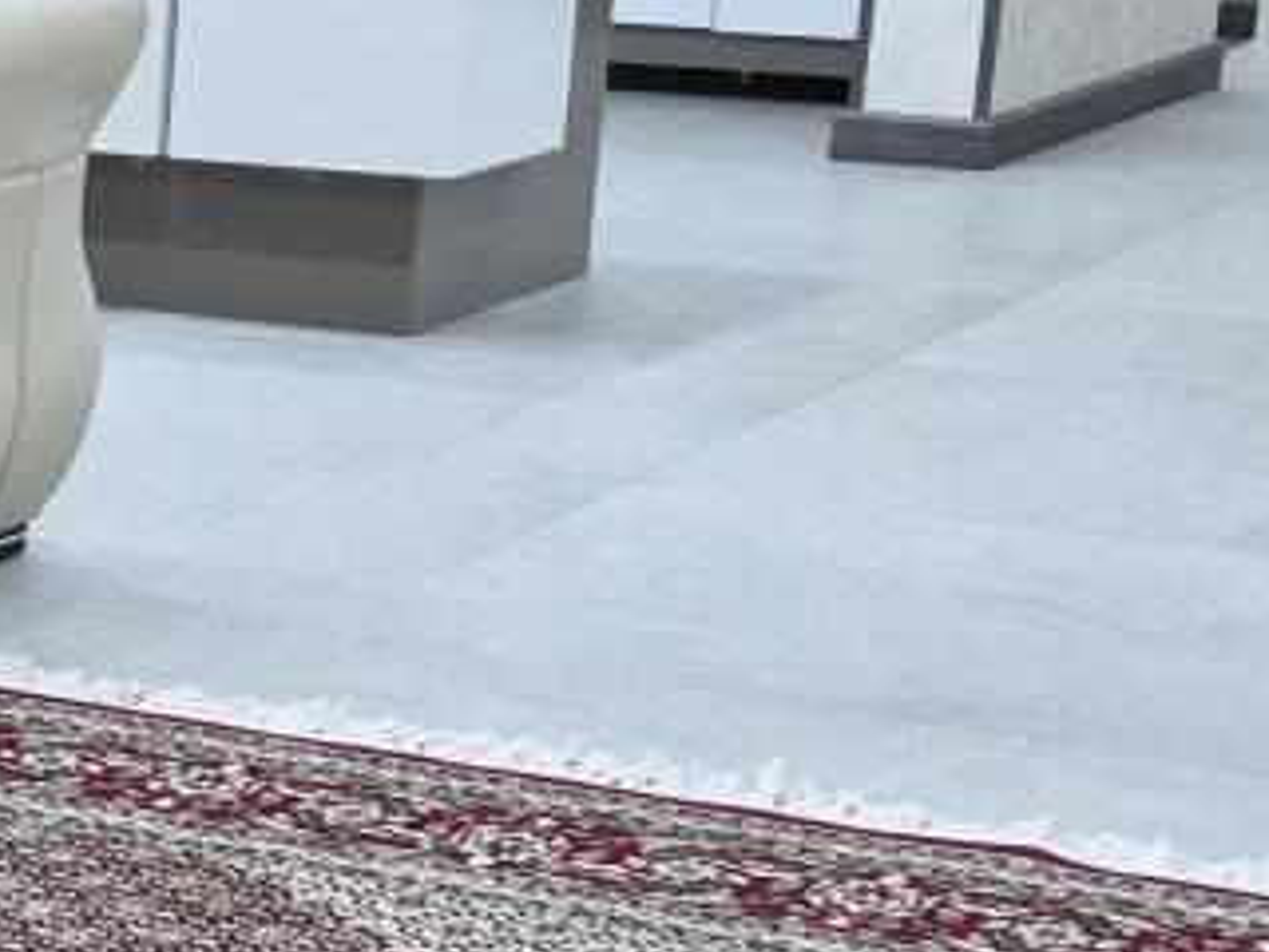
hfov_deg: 14.7
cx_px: -1098
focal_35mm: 115
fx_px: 4216
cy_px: 694
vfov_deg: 12.8
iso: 200
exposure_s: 1/100
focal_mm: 5.4
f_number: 1.8
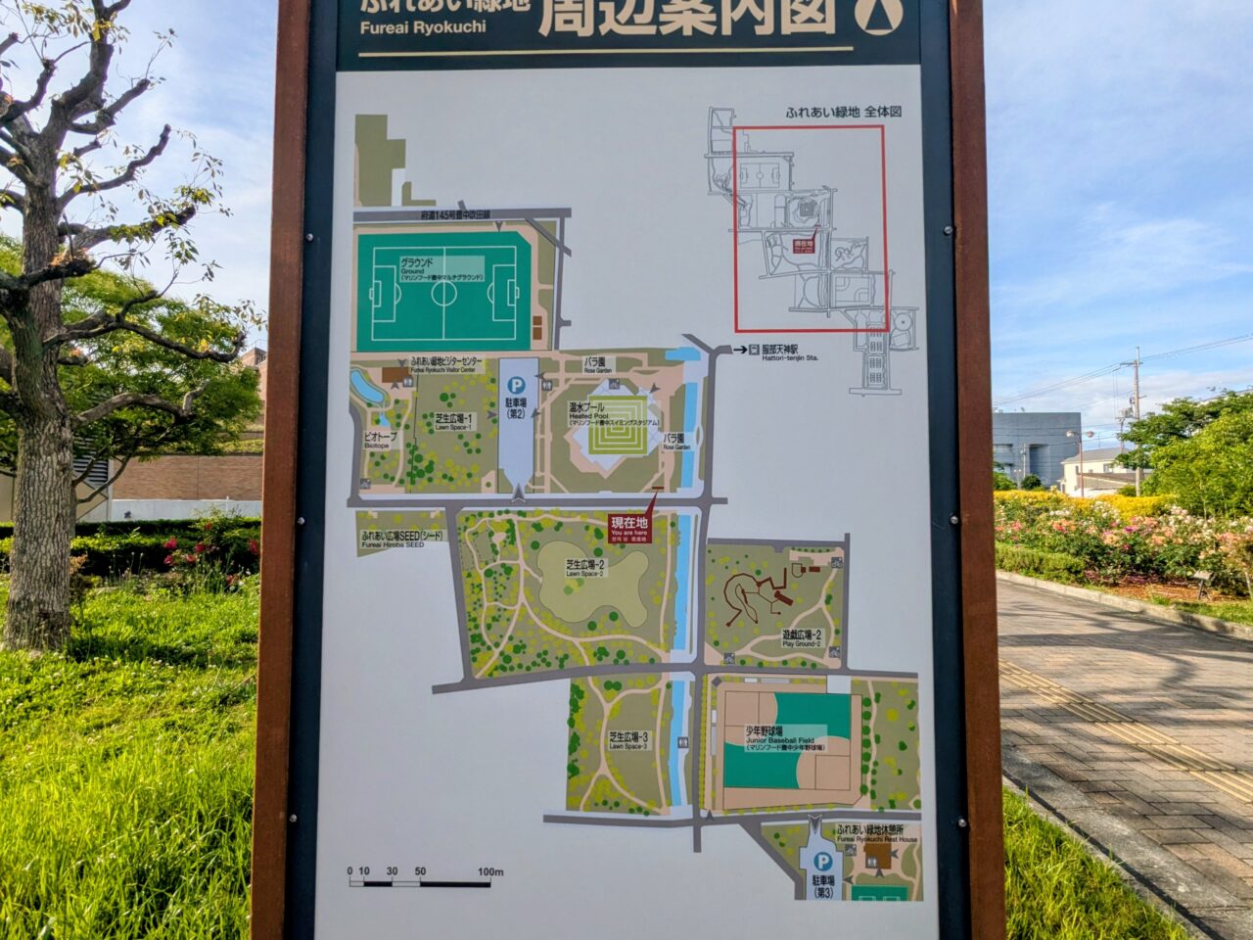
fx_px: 579
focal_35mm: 16
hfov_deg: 94.5
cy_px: 470
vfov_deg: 78.1
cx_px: 626
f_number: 2.2
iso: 49
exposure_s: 1/2160
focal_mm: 2.35
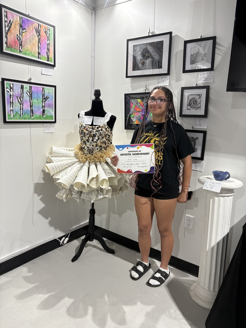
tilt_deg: -9.5
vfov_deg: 67.3
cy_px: 164
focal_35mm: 26
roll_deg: -2.9
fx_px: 246
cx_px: 123
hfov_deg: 53.1
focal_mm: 5.96
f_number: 1.6
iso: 125
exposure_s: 1/60
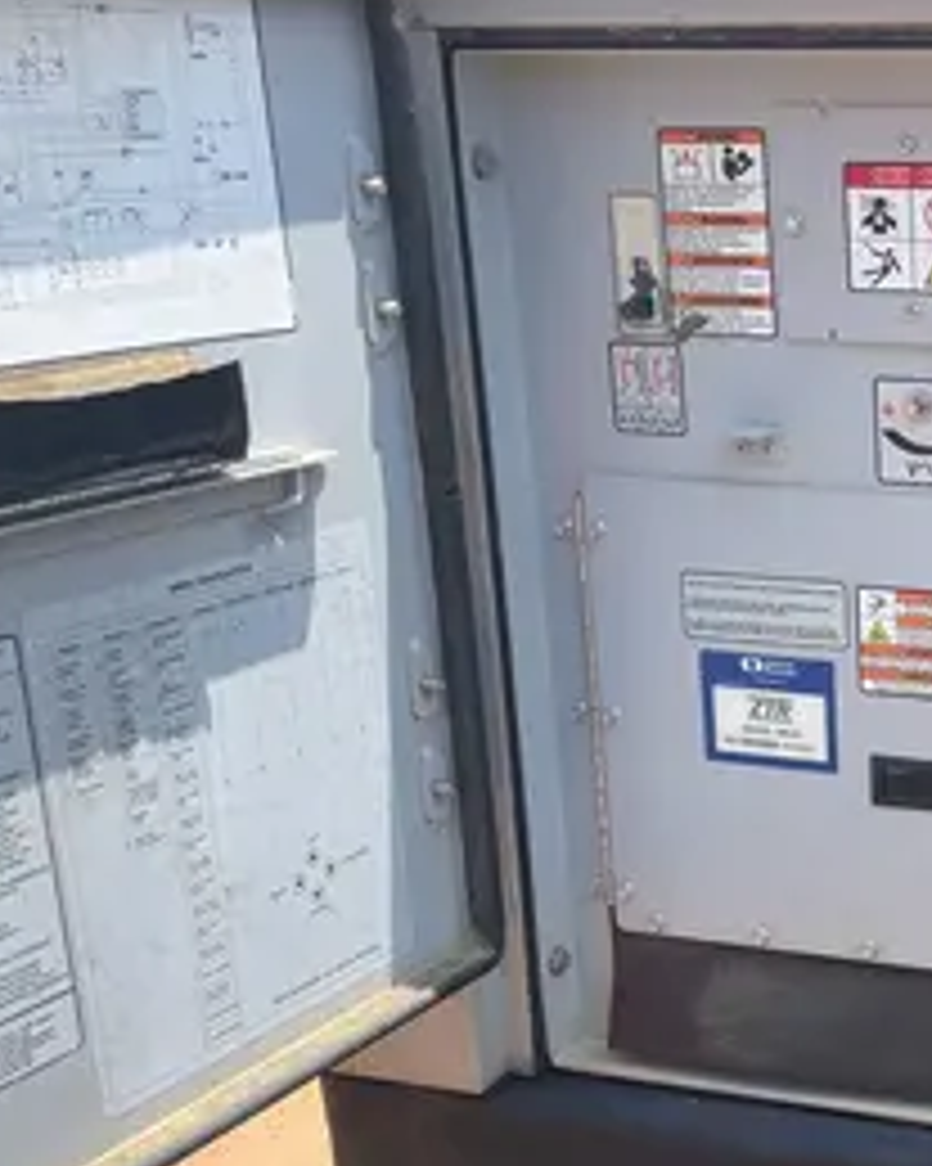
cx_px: 1126
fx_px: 1863
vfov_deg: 34.7
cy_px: 664
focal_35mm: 54
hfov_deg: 25.2
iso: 32
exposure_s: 1/1033
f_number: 1.6
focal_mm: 4.2
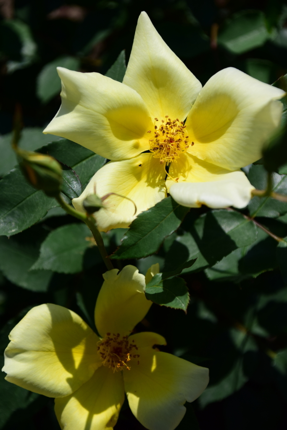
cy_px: 215
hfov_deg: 12.2
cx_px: 144
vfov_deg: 18.2
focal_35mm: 112
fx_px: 1345
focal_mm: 75
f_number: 5.3
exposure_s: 1/4000
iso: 400
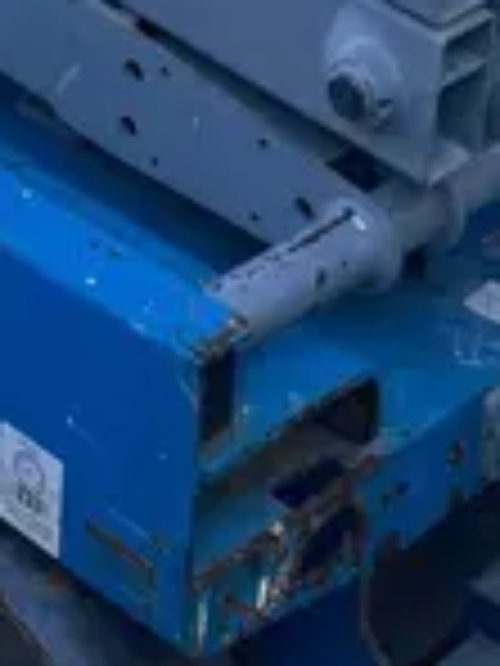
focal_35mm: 129
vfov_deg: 12.3
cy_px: -916
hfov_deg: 11.3
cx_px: -81
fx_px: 2484
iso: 32
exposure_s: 1/796
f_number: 1.6
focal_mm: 4.2
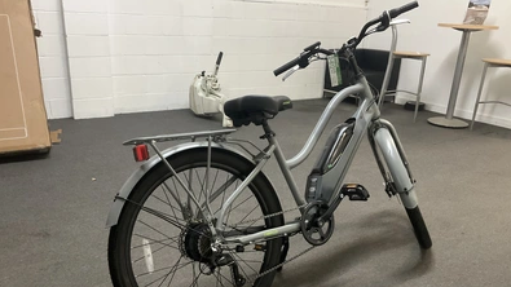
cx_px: 256
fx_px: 434
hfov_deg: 61.0
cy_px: 178
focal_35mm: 32
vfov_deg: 36.5
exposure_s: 1/40
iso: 250
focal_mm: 3
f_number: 1.8
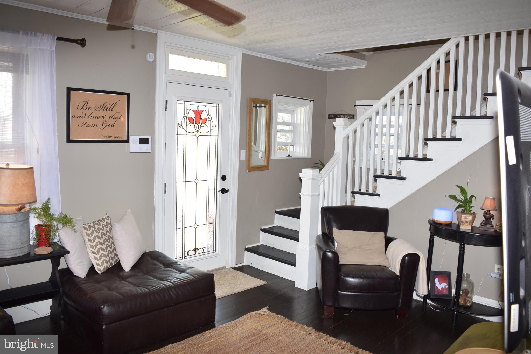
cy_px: 177
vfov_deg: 47.9
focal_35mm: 27
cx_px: 266
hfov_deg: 67.4
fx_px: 398
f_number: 5.6
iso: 800
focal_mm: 18
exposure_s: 1/125
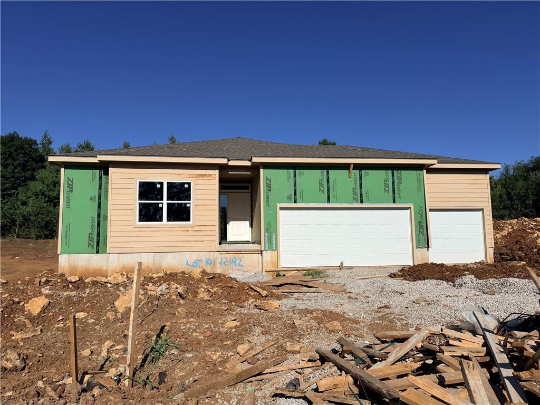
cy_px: 202
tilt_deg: +6.2
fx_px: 374
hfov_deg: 71.6
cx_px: 270
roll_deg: +0.2
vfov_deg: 56.8
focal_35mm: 24
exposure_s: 1/11905
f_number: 1.78
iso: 80
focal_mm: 6.76
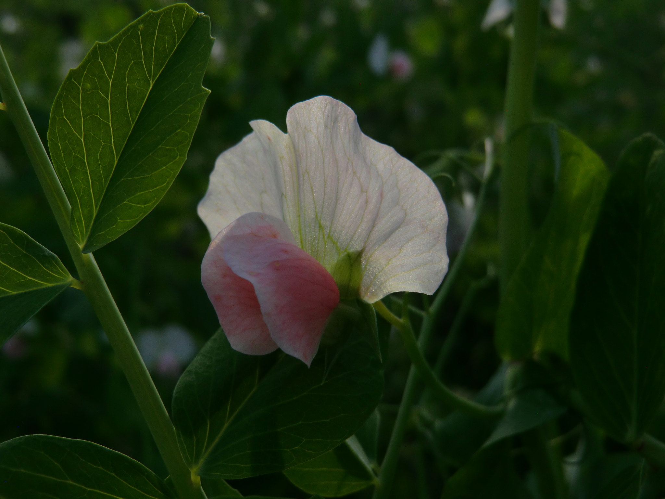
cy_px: 250
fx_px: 768
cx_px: 332
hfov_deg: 46.8
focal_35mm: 40
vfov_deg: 36.0
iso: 64
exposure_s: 1/800
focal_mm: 7.1
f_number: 3.8
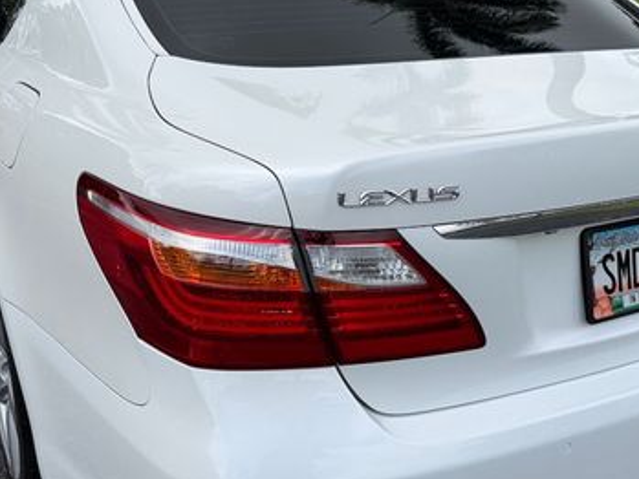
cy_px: 254
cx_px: 395
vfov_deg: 32.9
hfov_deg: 42.6
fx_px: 813
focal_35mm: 44
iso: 80
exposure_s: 1/4673
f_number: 1.78
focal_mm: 6.76
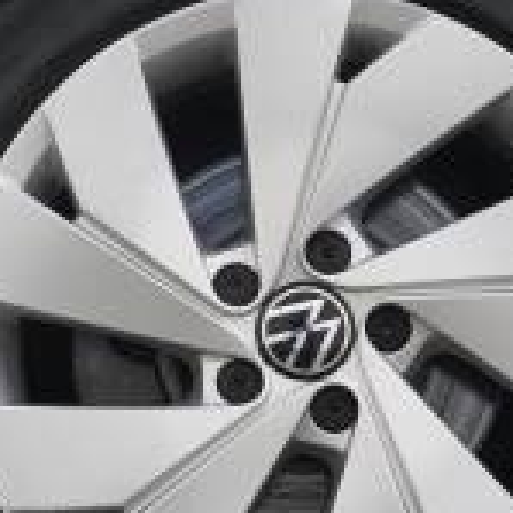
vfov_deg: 13.3
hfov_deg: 13.3
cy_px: 265
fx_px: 2196
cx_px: 234
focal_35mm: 131
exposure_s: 1/200
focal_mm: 24
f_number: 4
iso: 2500
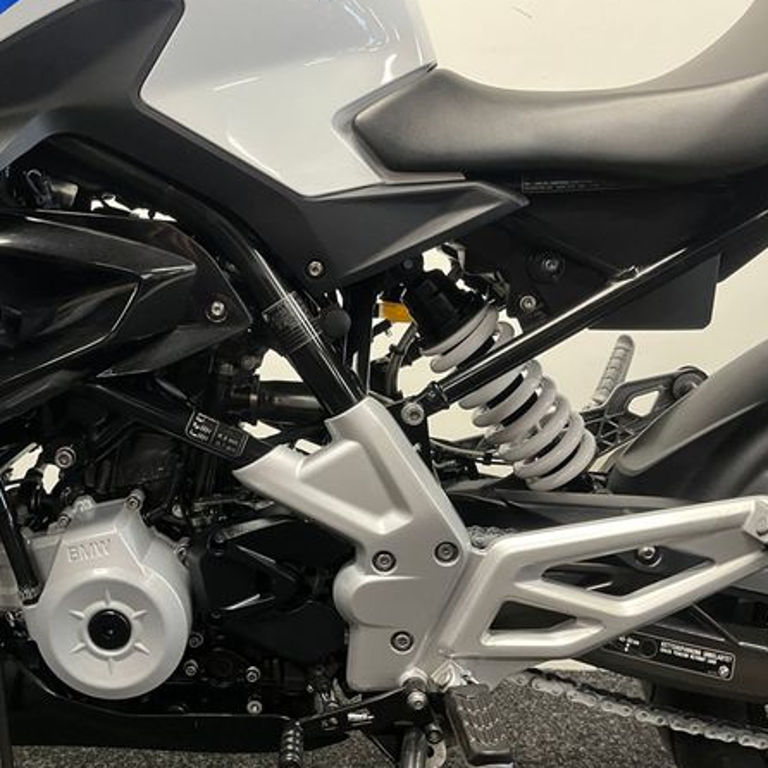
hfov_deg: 49.1
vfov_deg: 49.7
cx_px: 276
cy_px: 401
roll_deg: -0.4
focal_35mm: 33
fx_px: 828
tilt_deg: -4.2
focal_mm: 5.1
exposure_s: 1/50
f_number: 1.6
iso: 320
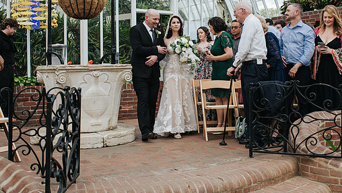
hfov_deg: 42.1
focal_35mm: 49
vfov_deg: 24.4
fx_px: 444
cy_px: 83
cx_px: 178
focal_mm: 35
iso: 220
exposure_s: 1/800
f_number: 3.5
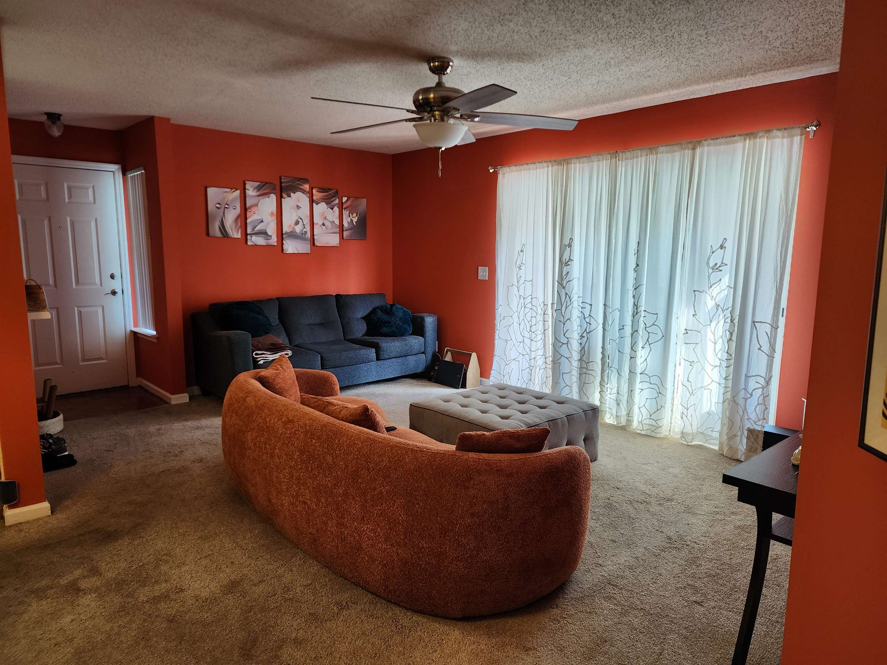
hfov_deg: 73.9
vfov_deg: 58.9
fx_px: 589
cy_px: 332
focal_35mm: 23
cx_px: 444
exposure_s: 1/120
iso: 160
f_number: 1.8
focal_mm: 6.4
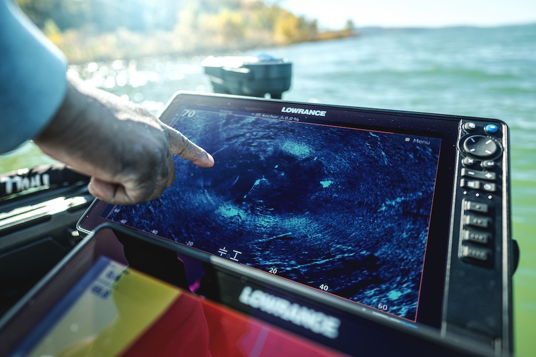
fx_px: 298
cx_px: 268
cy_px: 178
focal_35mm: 20
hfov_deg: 84.0
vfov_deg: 62.0
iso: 32
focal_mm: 20
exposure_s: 1/500
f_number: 1.8
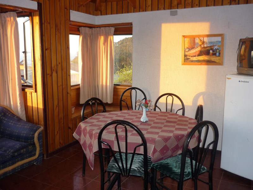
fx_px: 241
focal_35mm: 33
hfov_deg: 55.4
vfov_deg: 42.9
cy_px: 95
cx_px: 126
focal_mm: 5.5
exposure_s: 1/30
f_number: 2.8
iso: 200
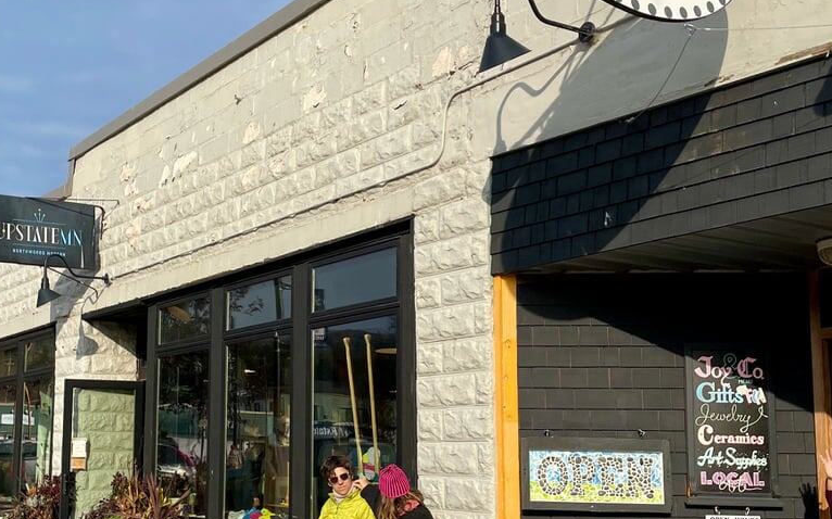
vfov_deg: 35.2
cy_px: 211
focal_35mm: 36
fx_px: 816
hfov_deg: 53.6
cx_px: 324
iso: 32
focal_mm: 4.2
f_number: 1.6
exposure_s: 1/4132
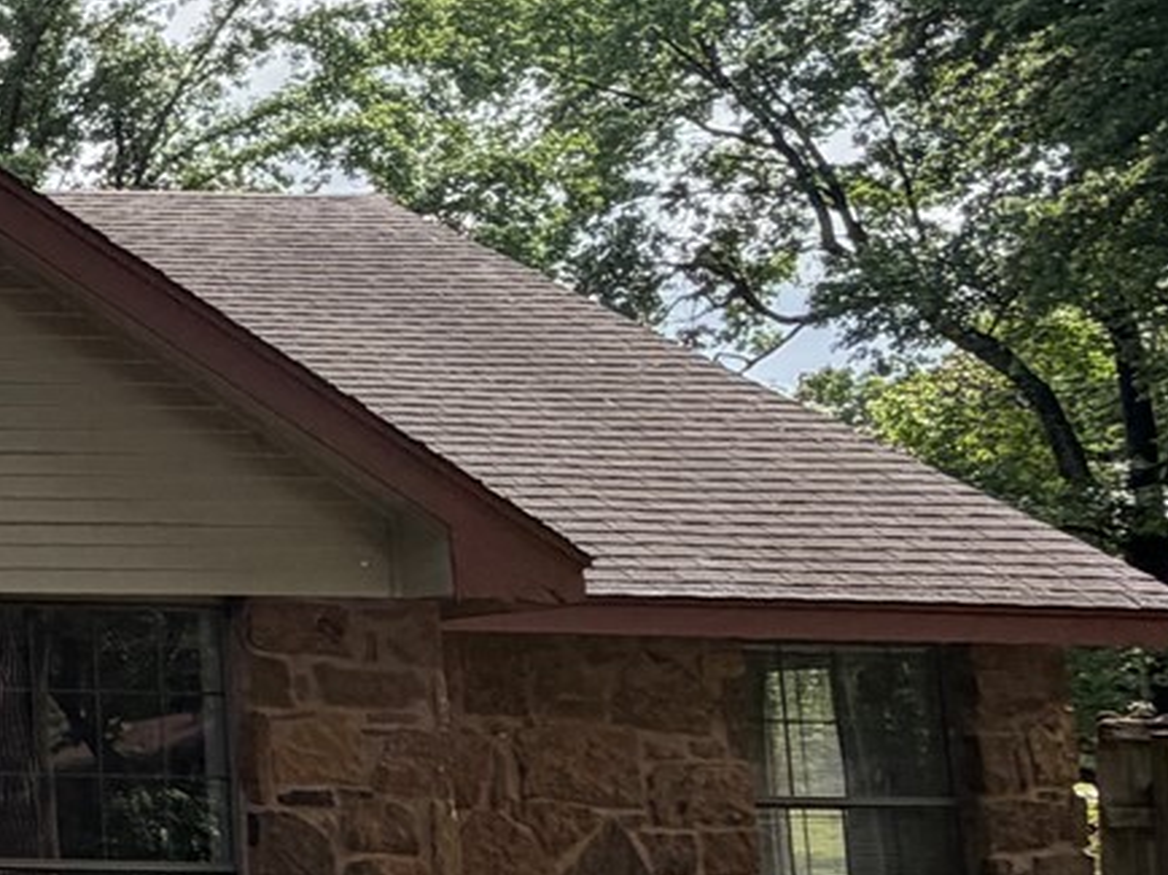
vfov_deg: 23.6
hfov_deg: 20.5
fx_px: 2091
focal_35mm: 62
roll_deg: +0.0
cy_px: 541
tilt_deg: +8.2
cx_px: -996
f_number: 2.2
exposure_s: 1/770
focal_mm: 2.22
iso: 40
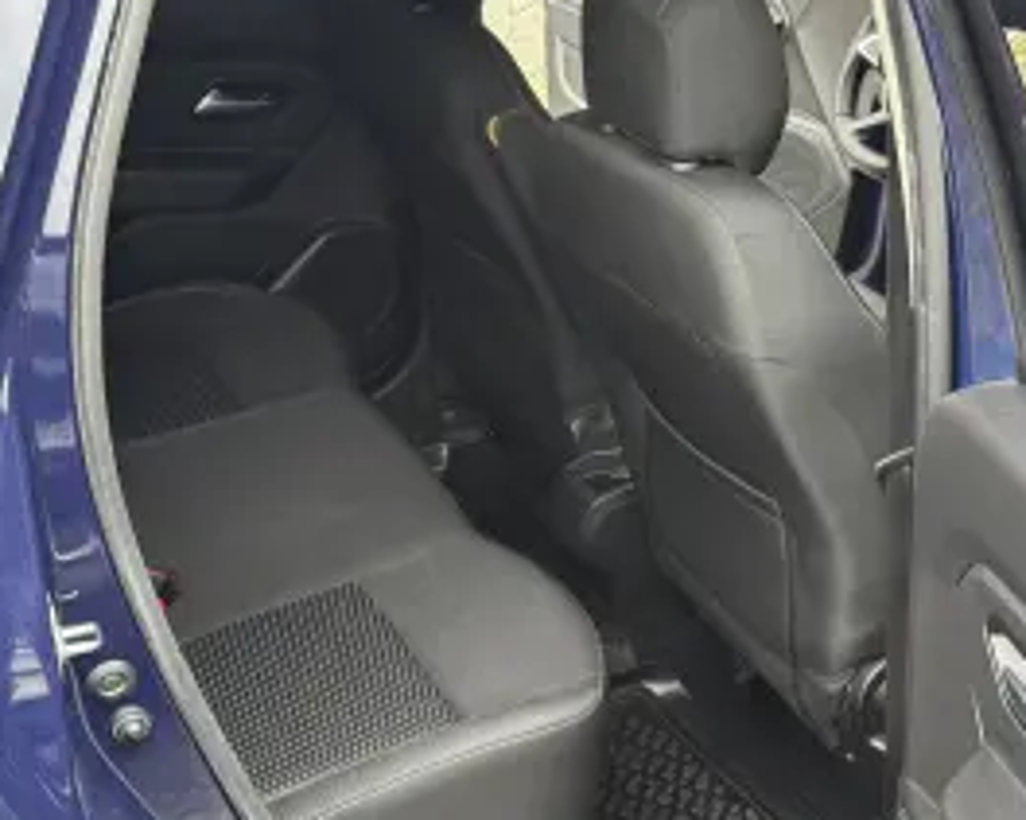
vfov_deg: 23.8
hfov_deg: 29.6
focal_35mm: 64
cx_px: 532
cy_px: 369
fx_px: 1943
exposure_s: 1/61
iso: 100
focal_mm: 6.76
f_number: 1.78
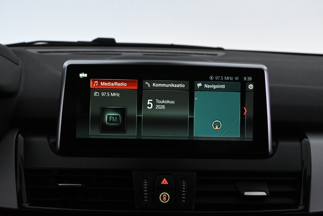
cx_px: 162
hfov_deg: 54.7
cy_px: 109
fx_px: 312
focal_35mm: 35
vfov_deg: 38.1
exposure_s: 1/200
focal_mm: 22.5
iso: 6400
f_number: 5
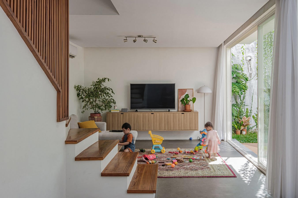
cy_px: 99
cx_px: 149
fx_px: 298
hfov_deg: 53.1
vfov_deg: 36.9
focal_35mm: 36
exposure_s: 1/8
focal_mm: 24
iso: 160
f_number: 16
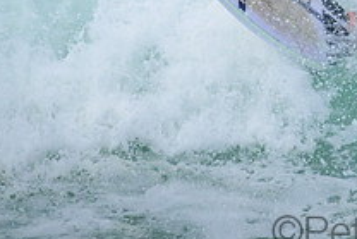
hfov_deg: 0.9
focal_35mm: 2230
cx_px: 405
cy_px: -54
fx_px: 22129
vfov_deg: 0.6
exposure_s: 1/1600
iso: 3200
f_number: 11
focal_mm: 800
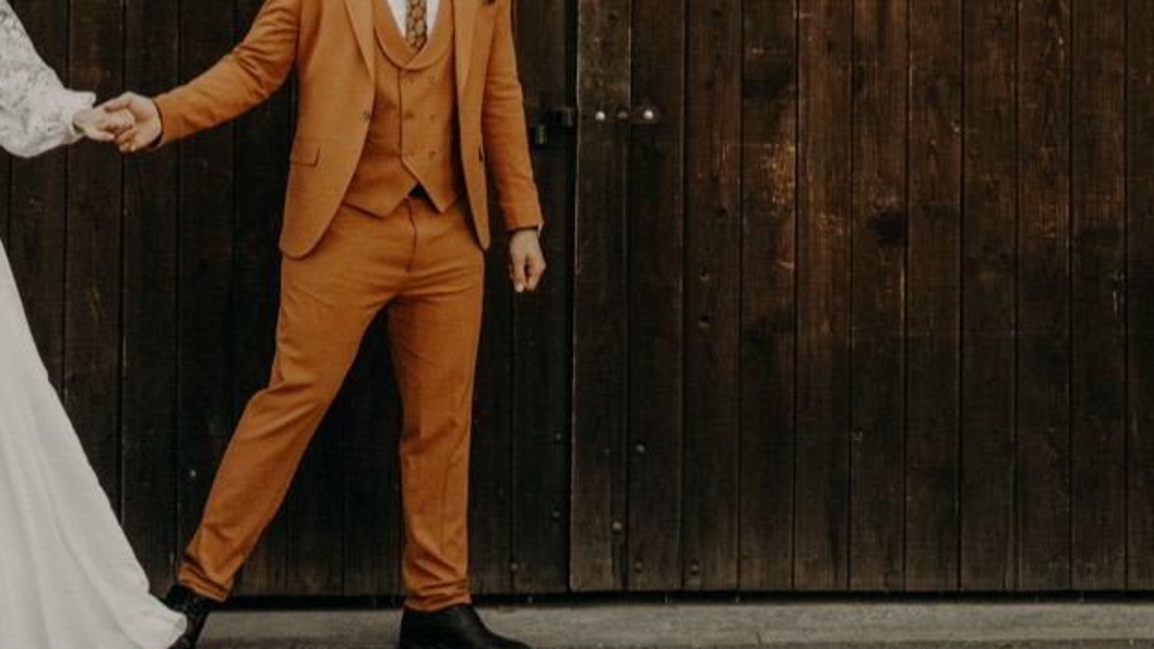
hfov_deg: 22.6
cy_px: -172
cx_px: 758
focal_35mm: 94
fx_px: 2876
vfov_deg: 12.5
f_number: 1.8
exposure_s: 1/8000
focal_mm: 35
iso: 6400
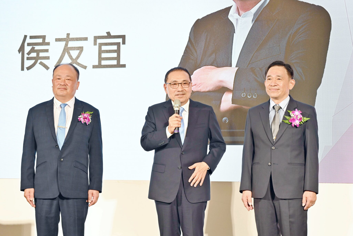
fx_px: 814
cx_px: 176
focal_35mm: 83
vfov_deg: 16.5
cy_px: 118
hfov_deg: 24.5
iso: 800
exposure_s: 1/125
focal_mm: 83
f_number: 4
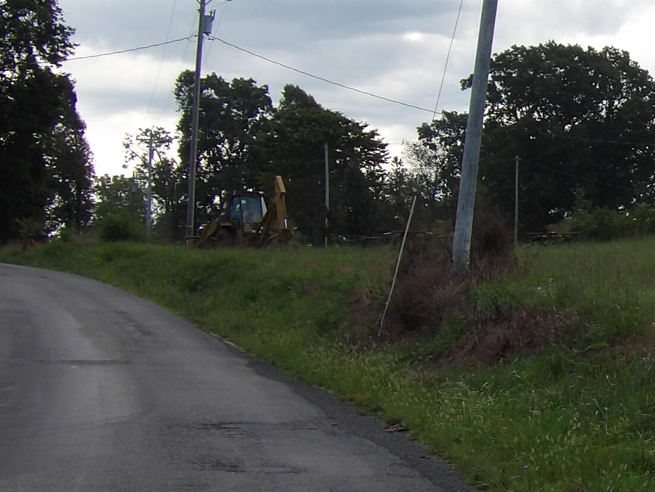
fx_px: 2365
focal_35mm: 125
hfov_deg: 15.1
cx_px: 819
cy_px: 301
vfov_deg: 11.9
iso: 100
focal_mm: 8.2
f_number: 3.8
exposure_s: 1/365
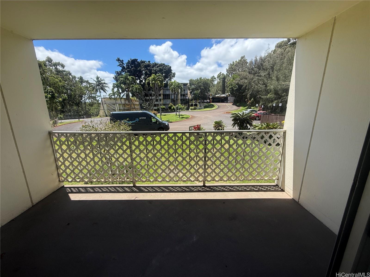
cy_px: 138
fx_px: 150
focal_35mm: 14
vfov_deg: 85.7
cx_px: 185
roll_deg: +0.4
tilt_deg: -12.2
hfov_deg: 102.1
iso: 64
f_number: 2.2
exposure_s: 1/1105
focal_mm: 2.22
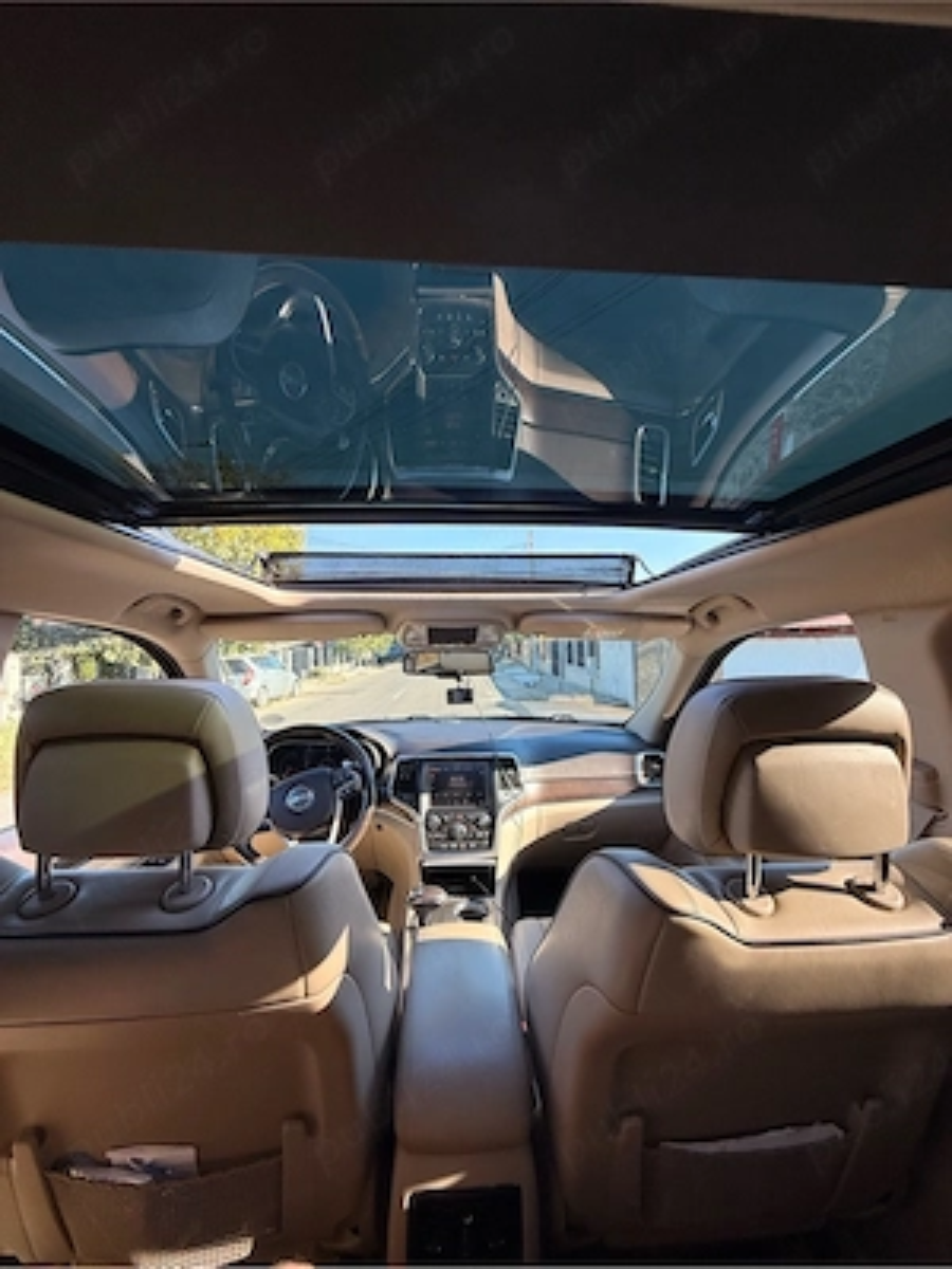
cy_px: 634
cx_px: 476
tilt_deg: +1.8
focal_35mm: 14
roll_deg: +1.5
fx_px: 513
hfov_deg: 85.7
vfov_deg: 102.1
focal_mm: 2.22
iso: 64
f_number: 2.2
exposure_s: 1/312
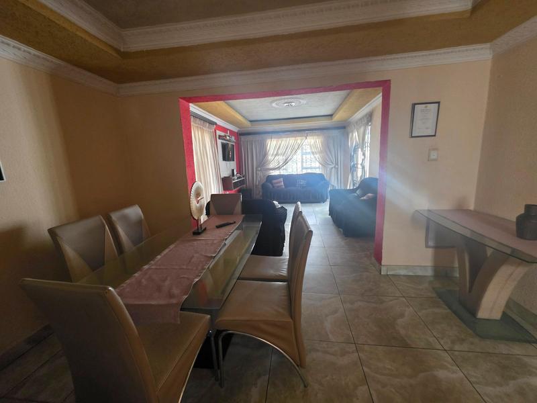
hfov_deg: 106.2
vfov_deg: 89.9
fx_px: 202
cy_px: 202
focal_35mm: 13
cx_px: 268
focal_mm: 2.2
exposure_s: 1/50.3
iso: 640
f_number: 1.9
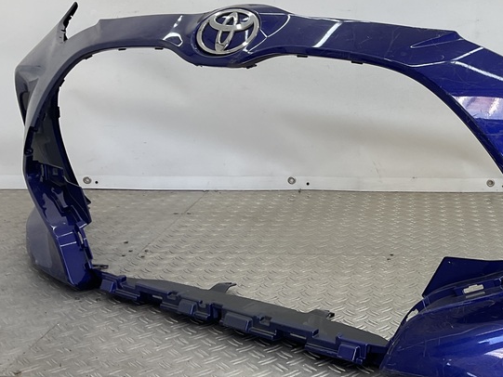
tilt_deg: -9.0
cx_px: 417
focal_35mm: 54
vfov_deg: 26.9
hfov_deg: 34.2
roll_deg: -1.8
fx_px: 785
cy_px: 124
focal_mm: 3
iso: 16
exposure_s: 1/157
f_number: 1.8
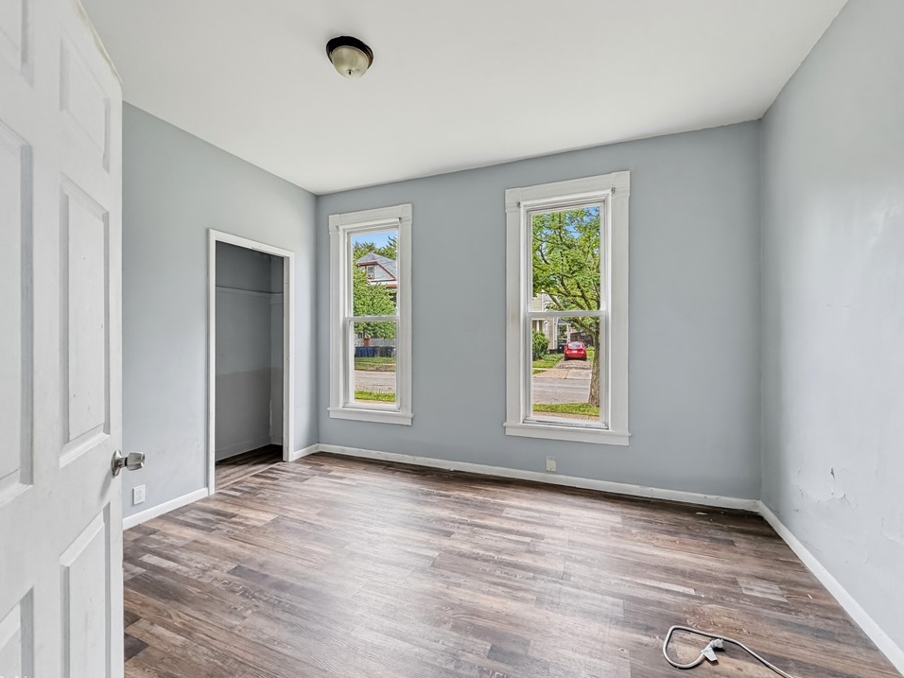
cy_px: 337
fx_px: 392
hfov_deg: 98.2
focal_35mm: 15
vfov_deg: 81.7
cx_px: 443
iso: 160
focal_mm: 2.2
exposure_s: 1/120
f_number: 2.2
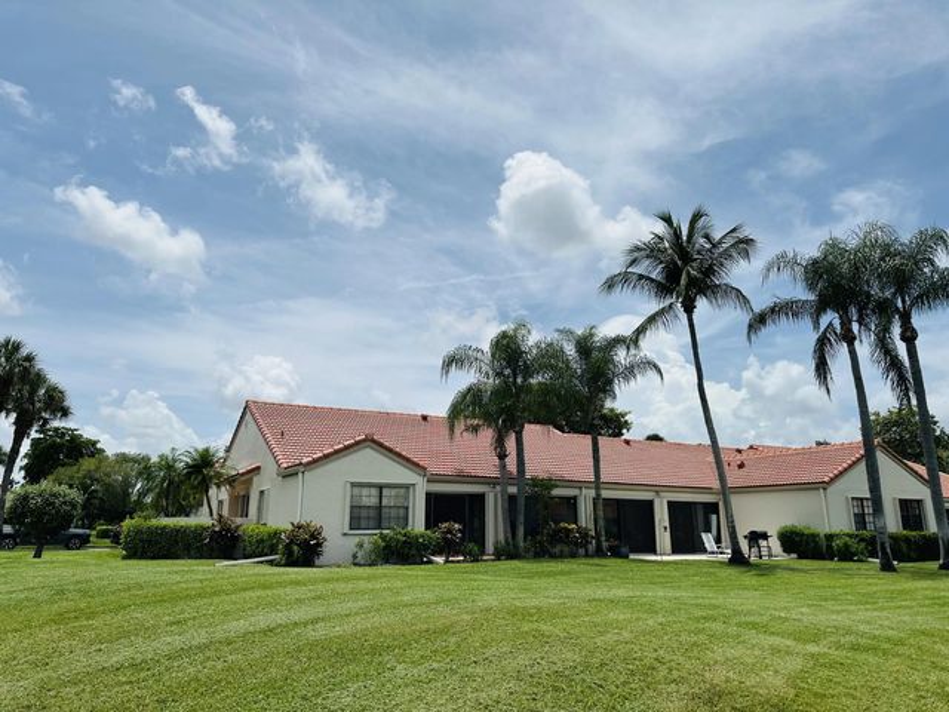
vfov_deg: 56.8
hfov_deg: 71.6
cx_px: 474
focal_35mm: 24
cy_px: 356
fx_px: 658
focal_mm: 6.86
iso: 80
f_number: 1.78
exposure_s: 1/10753
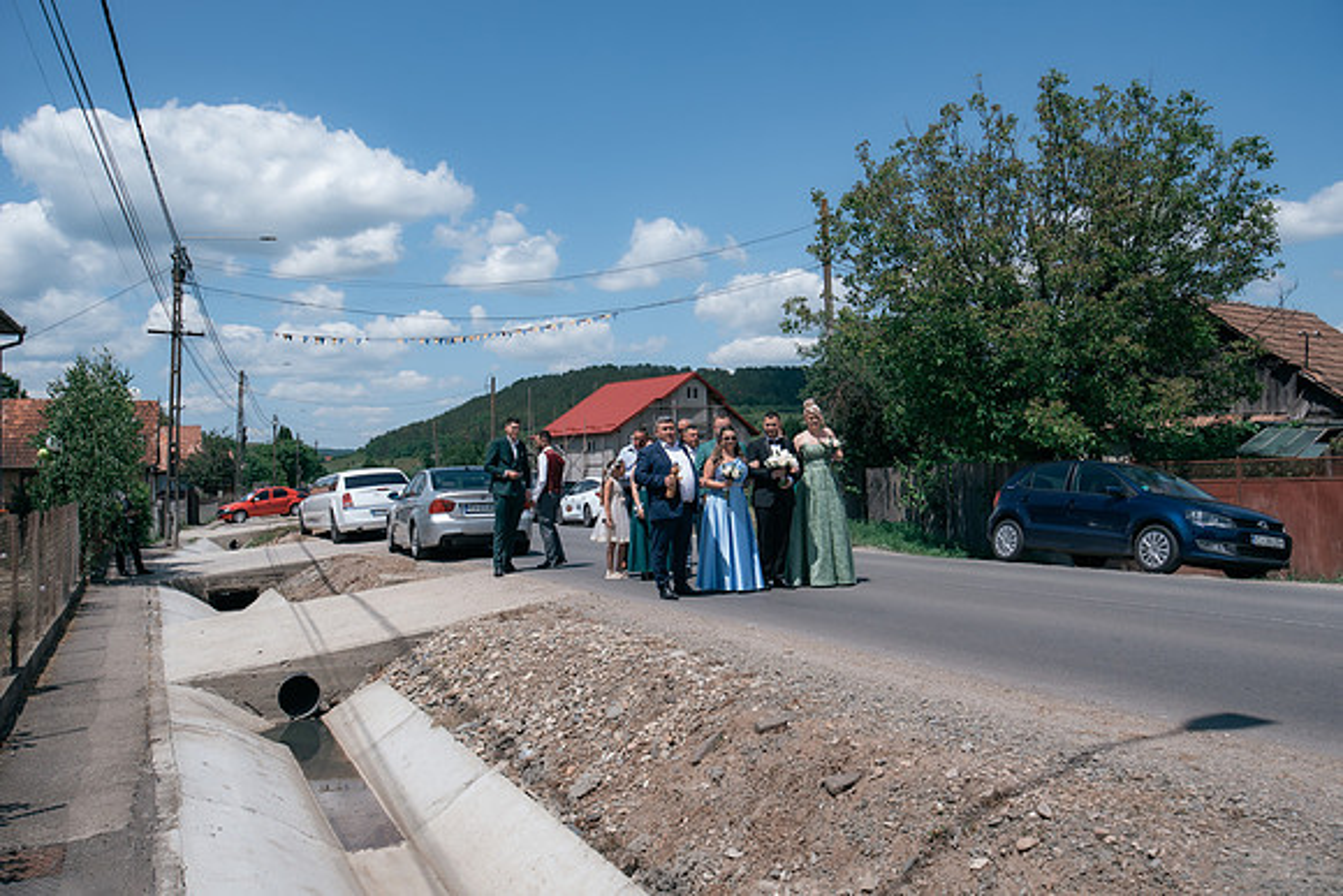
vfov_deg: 43.6
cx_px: 672
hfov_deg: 61.9
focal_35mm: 30
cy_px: 448
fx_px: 1119
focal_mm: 30
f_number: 5.6
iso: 200
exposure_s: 1/1000
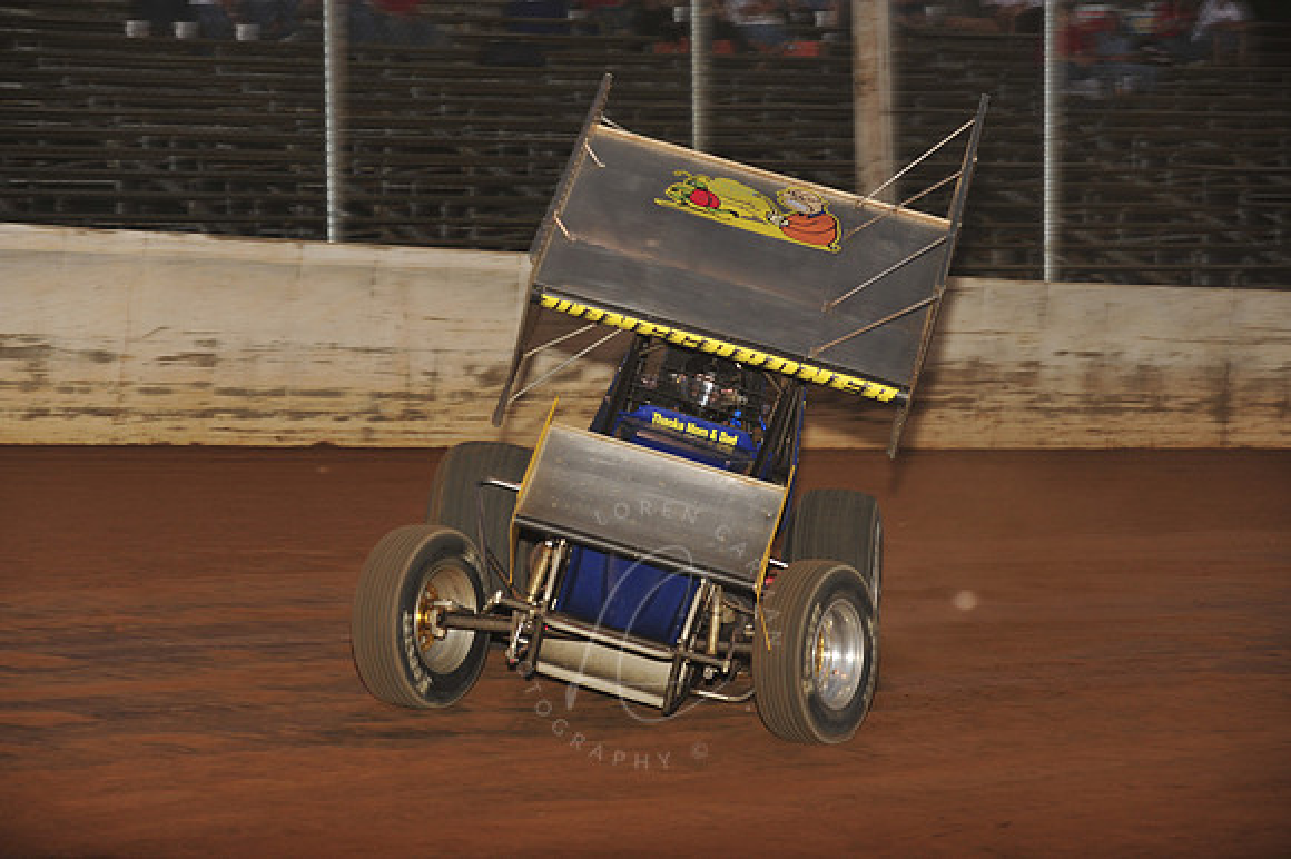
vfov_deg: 10.1
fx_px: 4838
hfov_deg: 15.2
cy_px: 430
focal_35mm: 135
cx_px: 646
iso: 640
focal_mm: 135
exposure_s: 1/320
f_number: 6.3
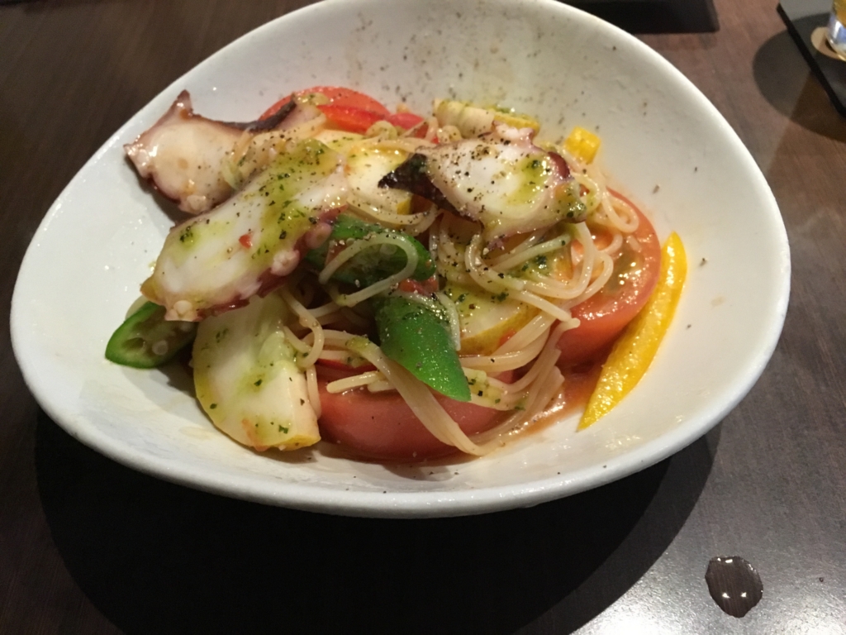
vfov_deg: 48.2
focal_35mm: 29
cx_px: 423
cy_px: 318
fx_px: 709
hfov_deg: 61.7
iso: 320
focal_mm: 4.15
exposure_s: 1/15
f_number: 2.2
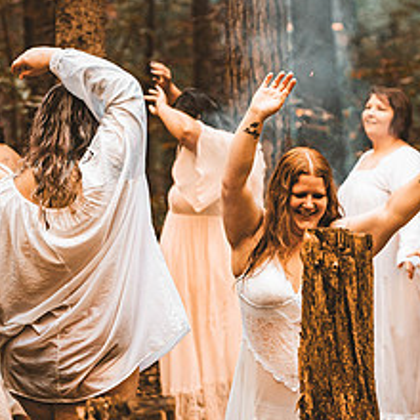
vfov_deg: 8.2
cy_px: 186
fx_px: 2924
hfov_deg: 8.2
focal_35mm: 213
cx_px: 304
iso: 1000
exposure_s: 1/160
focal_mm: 95
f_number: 2.8
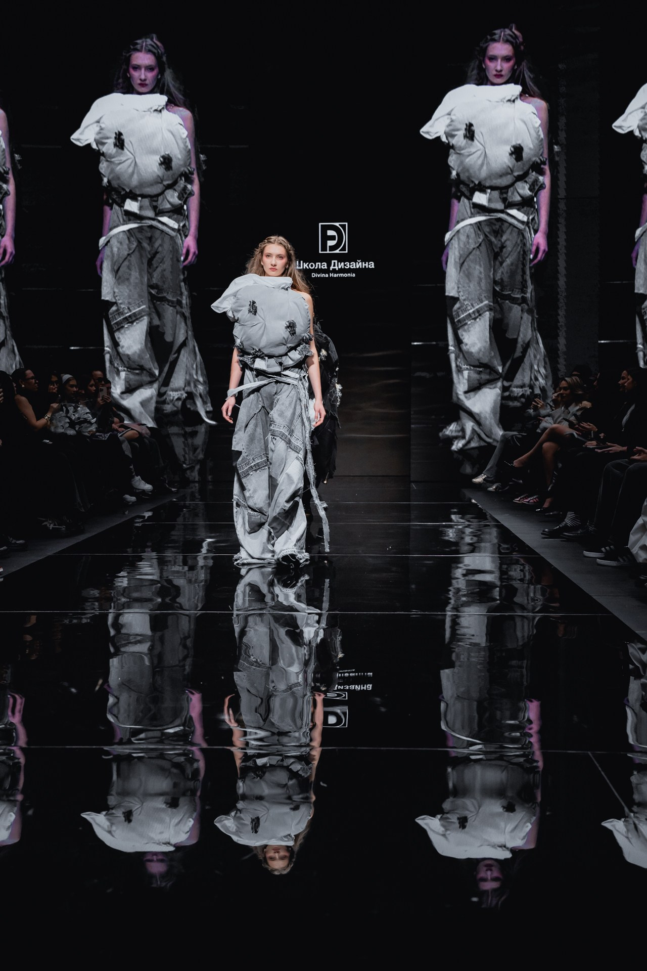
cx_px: 324
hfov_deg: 31.9
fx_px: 1132
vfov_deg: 46.4
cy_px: 486
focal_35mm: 42
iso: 2000
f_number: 4.5
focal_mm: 42
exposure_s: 1/250
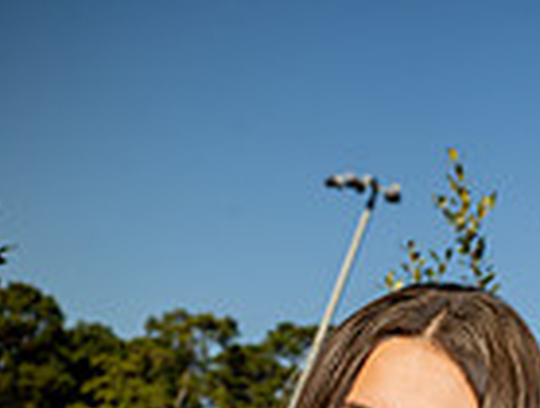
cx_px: 486
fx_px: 2377
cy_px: 863
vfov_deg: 9.1
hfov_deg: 12.9
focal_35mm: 152
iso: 100
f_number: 8
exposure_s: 1/250
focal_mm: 49
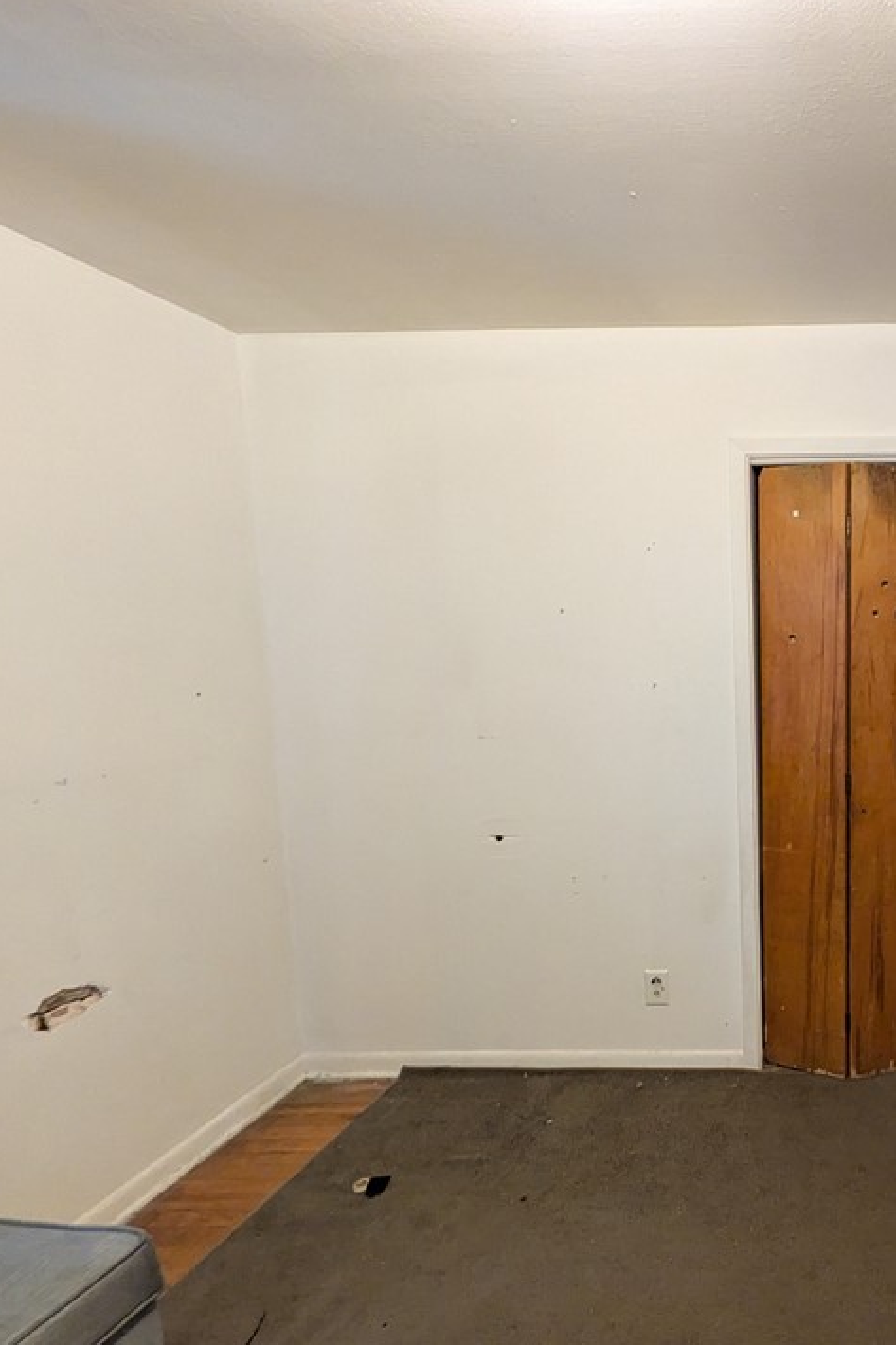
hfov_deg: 49.9
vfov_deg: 81.2
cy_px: 708
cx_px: 869
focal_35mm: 21
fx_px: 784
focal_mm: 1.85
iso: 621
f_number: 2.2
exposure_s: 1/30
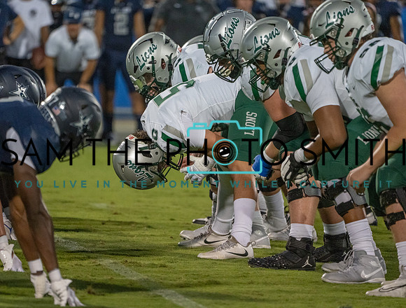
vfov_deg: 3.4
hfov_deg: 4.5
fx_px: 5192
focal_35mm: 441
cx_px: 175
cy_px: 154
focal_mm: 400
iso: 8000
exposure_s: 1/1000
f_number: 5.6
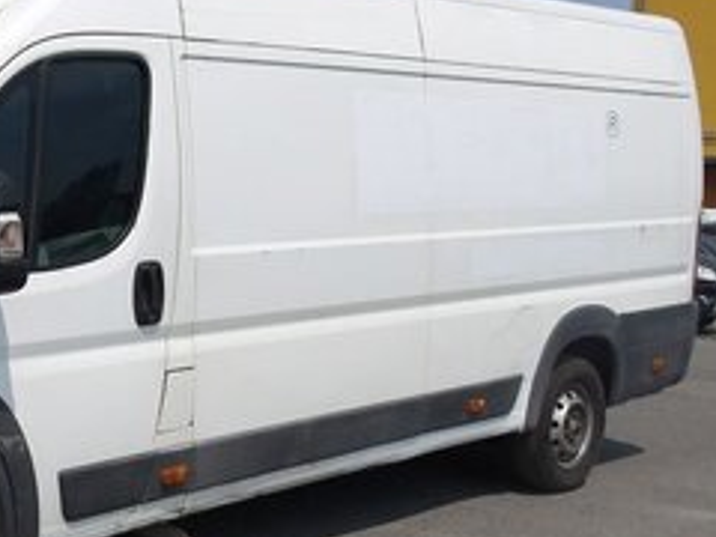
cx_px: 92
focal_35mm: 55
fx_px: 1138
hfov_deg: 33.4
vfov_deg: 26.5
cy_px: 316
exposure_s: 1/280
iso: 100
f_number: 10.4
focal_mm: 4.9
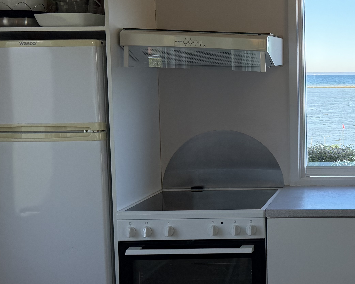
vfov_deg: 23.8
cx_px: 371
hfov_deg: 27.5
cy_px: 136
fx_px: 672
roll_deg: +1.4
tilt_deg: -6.0
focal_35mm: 64
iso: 80
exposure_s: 1/898
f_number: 1.78
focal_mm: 6.76
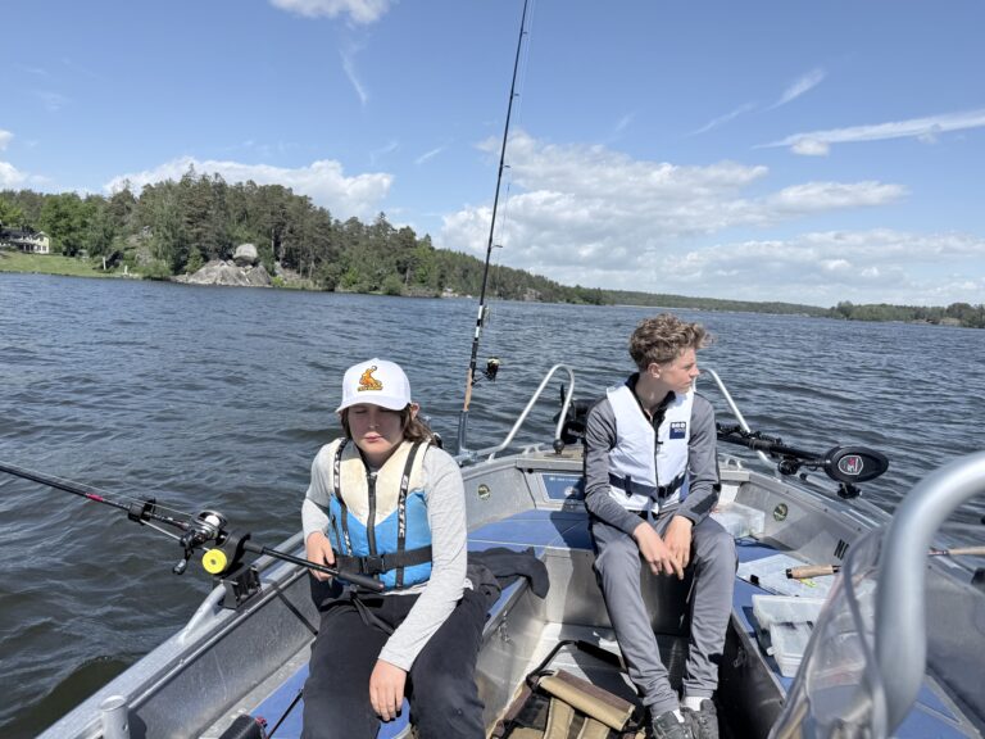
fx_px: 683
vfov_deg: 56.8
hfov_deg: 71.6
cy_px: 370
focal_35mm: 24
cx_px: 492
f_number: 1.78
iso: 80
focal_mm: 6.76
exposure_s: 1/8130
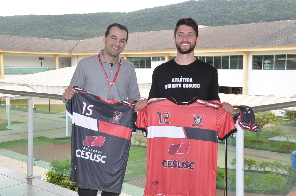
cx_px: 148
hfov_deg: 38.9
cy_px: 98
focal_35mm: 51
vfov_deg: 26.4
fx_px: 419
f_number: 11
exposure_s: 1/200
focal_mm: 34
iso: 1250
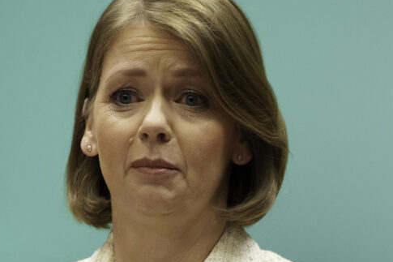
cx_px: 158
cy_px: 127
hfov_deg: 5.2
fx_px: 4354
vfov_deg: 3.4
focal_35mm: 399
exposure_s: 1/640
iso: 4000
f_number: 2.8
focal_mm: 300
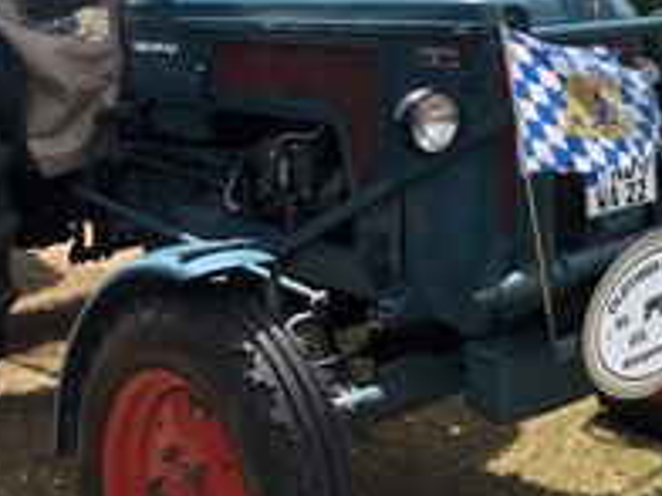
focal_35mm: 57
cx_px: 648
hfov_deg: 31.5
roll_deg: +0.0
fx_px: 1090
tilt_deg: -3.4
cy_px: 10
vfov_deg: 24.6
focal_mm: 3.99
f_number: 1.8
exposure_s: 1/1143
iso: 20
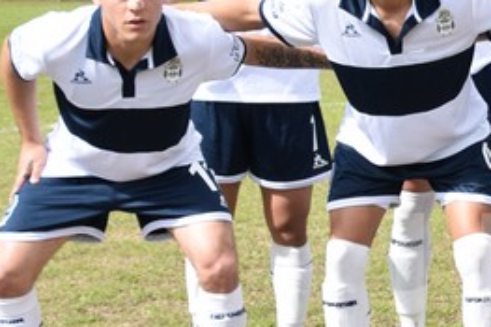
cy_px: 125
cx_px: 696
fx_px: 1963
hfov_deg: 13.6
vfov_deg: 9.5
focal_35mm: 144
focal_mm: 28
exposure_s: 1/3200
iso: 1250
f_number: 6.3
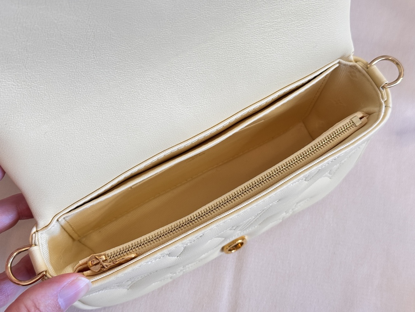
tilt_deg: -72.1
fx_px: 575
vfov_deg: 30.3
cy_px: 156
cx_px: 208
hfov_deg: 39.7
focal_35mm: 48
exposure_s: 1/50
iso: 80
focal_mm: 6.76
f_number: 1.78
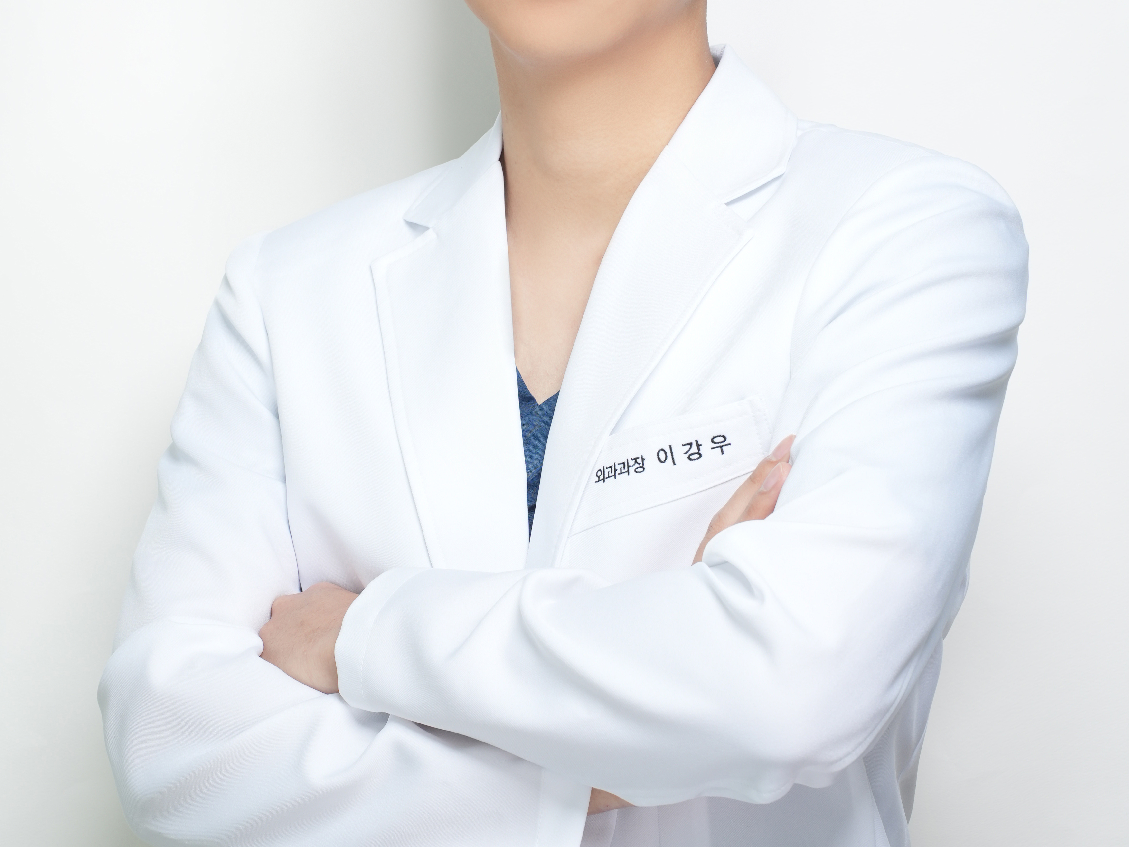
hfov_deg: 18.0
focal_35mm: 109
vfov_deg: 13.6
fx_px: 3555
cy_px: 357
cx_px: 563
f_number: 10
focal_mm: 75
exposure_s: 1/125
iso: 500
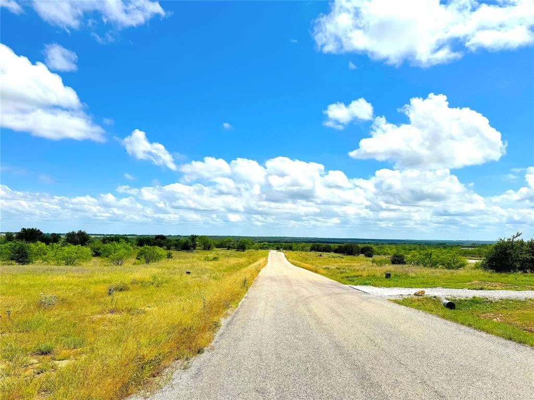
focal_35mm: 24
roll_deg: -1.0
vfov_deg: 56.8
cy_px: 200
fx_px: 370
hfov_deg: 71.6
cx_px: 267
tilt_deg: +5.3
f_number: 1.78
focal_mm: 6.76
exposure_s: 1/12346
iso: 80
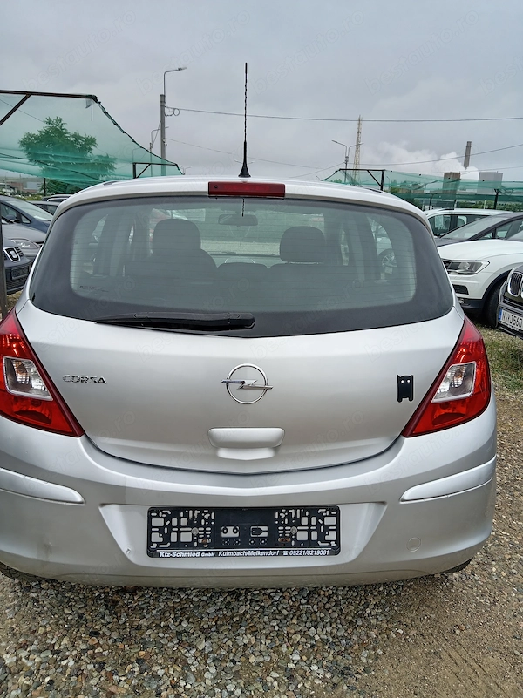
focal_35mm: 27
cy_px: 349
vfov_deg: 65.3
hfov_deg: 51.3
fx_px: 544
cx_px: 262
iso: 101
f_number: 1.8
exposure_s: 1/100
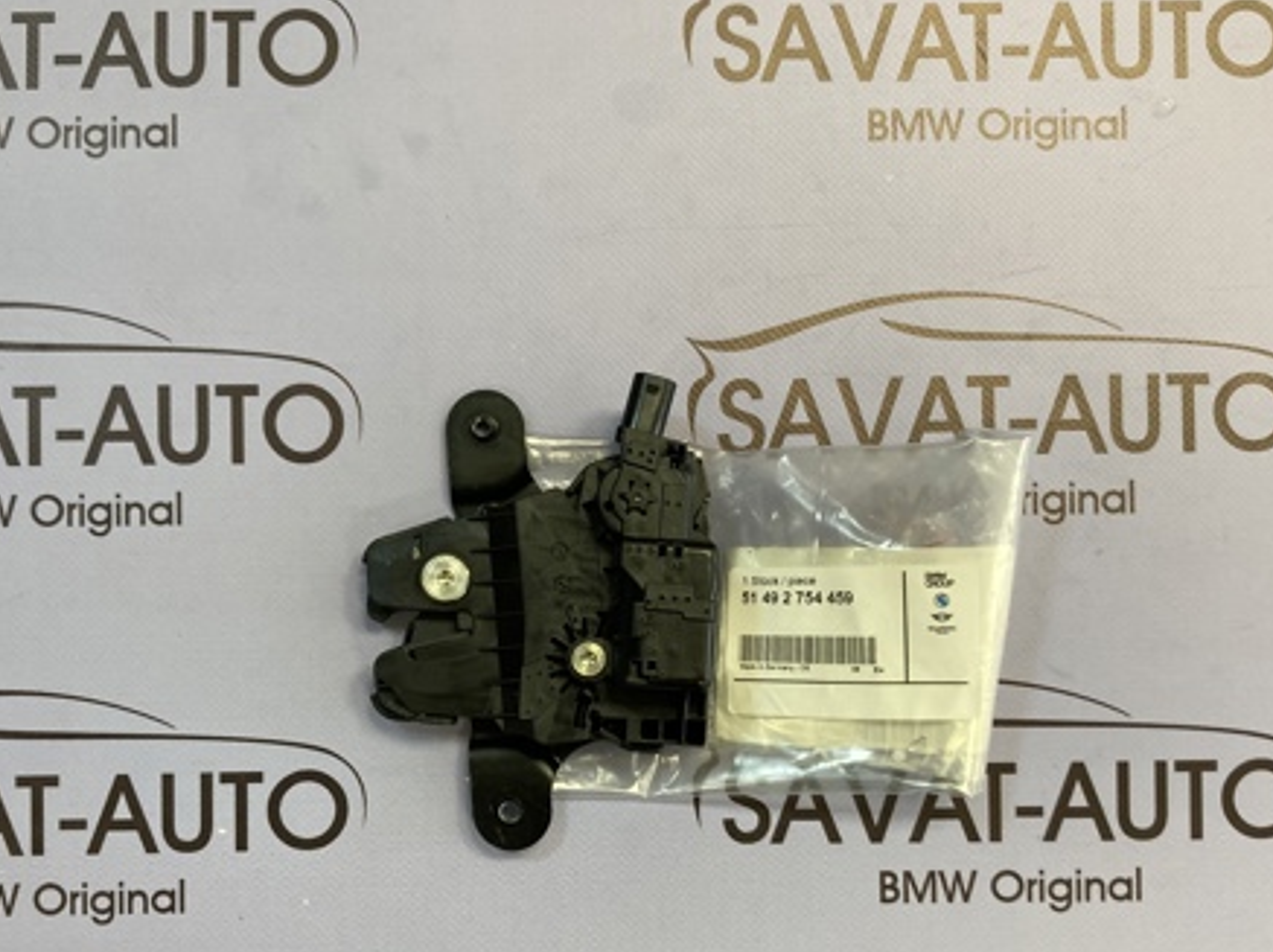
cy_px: 636
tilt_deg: -89.0
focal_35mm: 41
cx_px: 548
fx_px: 1507
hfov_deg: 45.7
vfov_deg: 34.8
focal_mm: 3.99
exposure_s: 1/77
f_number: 1.8
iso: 80
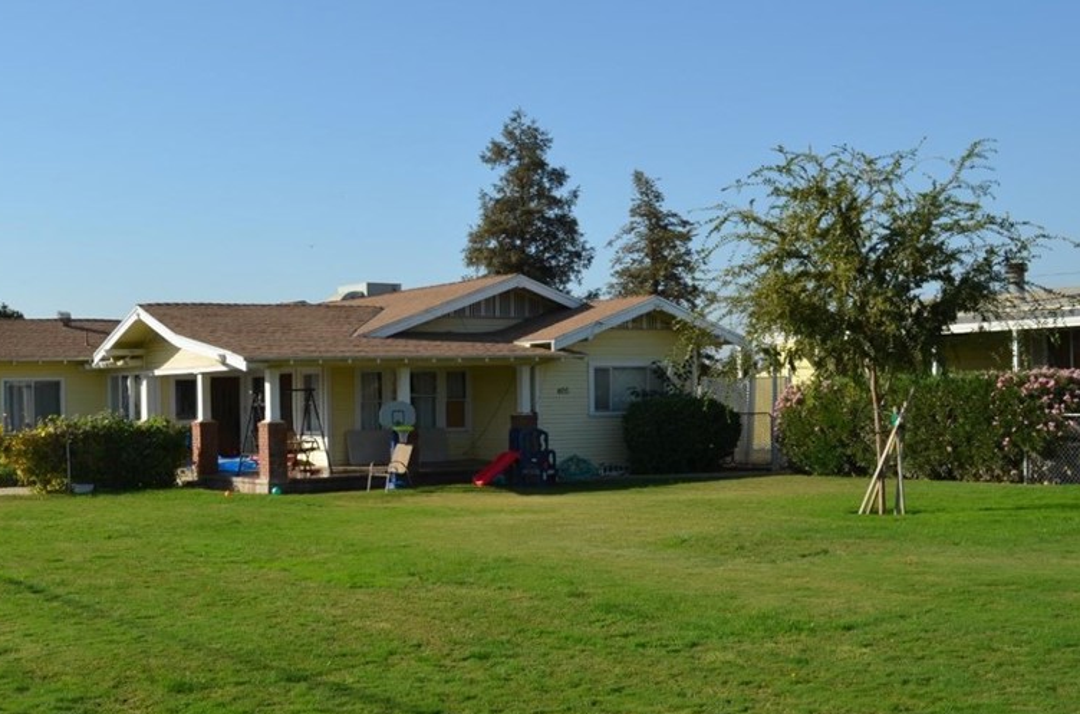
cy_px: 383
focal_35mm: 49
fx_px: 1466
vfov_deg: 27.4
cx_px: 371
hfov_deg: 40.0
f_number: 8
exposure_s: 1/250
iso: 100
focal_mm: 24
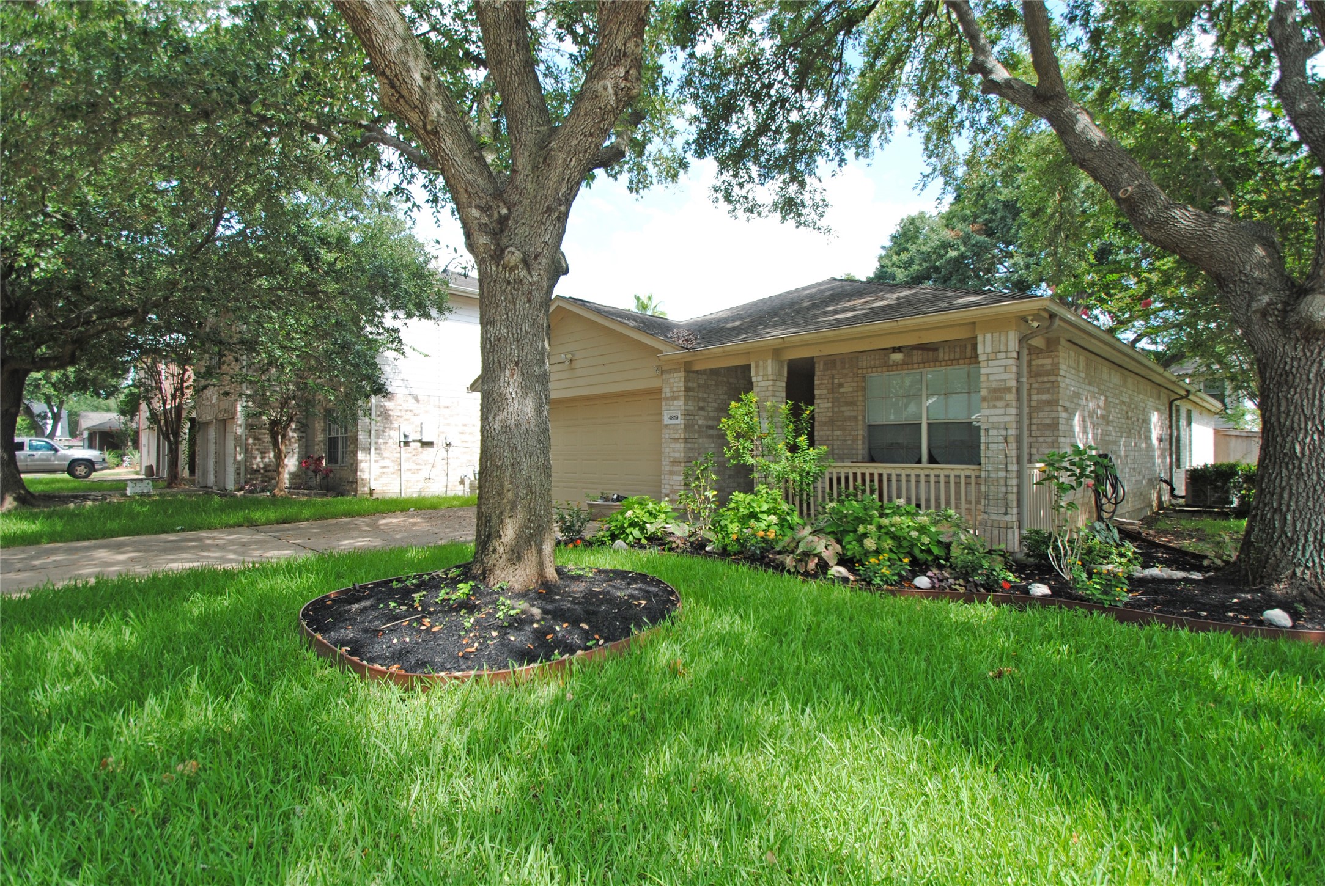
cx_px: 662
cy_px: 443
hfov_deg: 92.4
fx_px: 636
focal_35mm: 17
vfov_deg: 69.8
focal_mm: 11.5
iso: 100
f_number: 4.5
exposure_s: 1/200
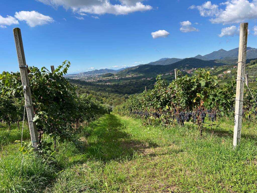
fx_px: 193
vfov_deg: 53.1
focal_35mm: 26
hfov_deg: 67.3
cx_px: 128
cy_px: 96
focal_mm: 5.7
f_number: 1.5
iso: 50
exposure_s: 1/3571
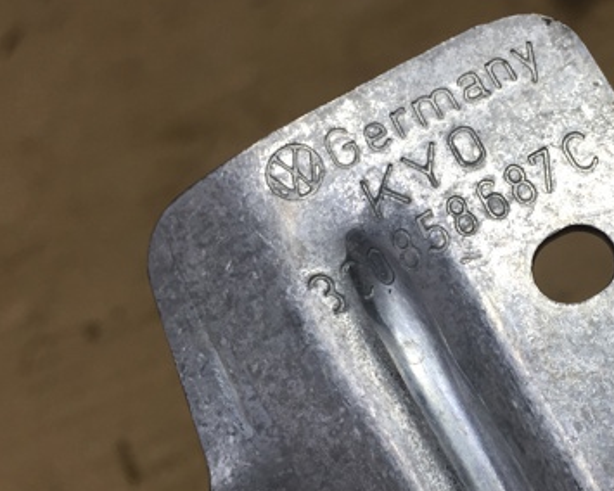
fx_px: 927
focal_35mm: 51
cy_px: 275
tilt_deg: -46.9
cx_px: 508
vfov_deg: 29.7
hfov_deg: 35.2
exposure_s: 1/100
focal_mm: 4.15
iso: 50
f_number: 2.2
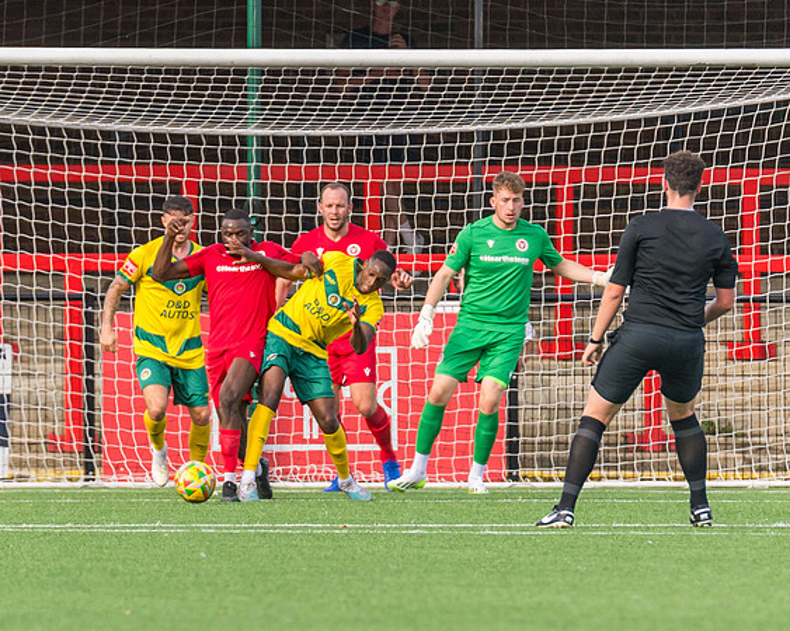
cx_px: 285
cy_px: 188
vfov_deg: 1.9
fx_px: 19039
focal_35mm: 815
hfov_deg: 2.4
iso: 400
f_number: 4
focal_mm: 300
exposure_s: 1/2000
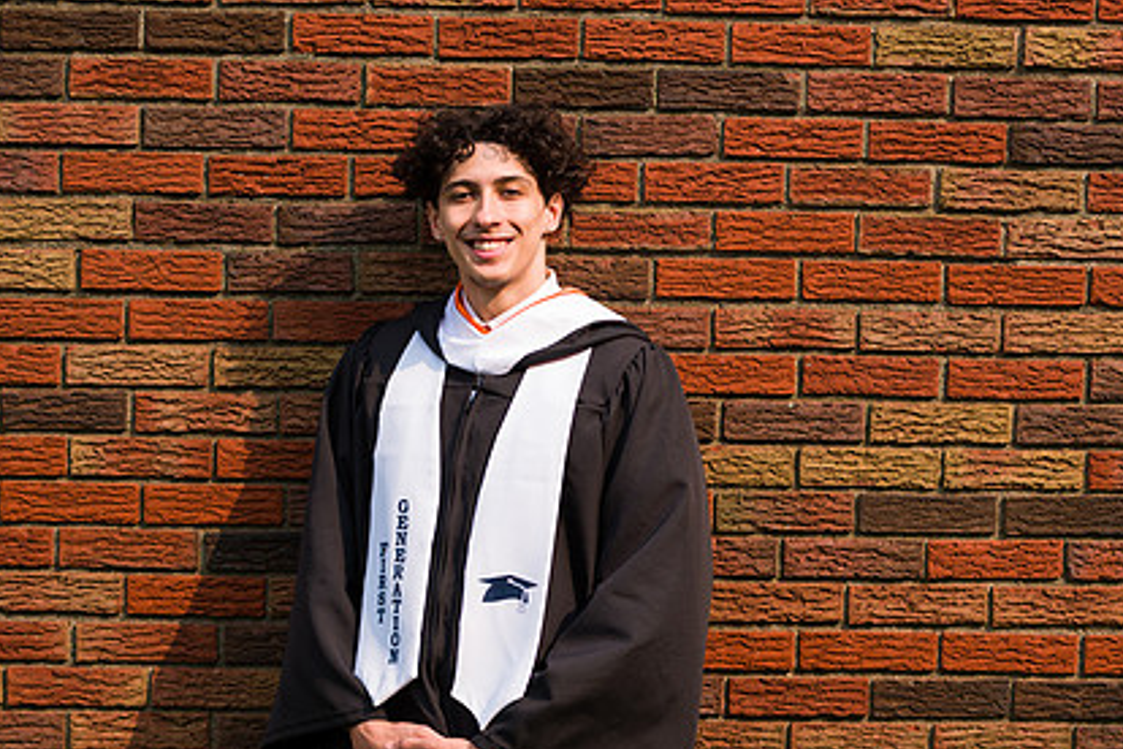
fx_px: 3275
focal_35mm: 105
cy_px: 442
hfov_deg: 19.4
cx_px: 708
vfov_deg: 13.0
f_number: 3.2
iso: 200
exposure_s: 1/1250
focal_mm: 75
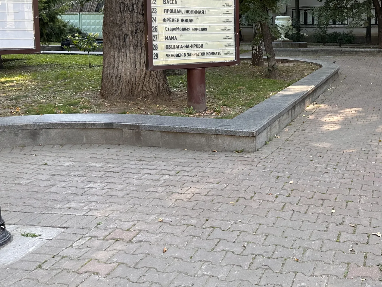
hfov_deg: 43.7
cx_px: 304
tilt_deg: -1.5
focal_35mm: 41
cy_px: 65
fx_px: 452
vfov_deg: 34.3
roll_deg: +0.2
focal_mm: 6.86
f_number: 1.78
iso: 64
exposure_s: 1/216
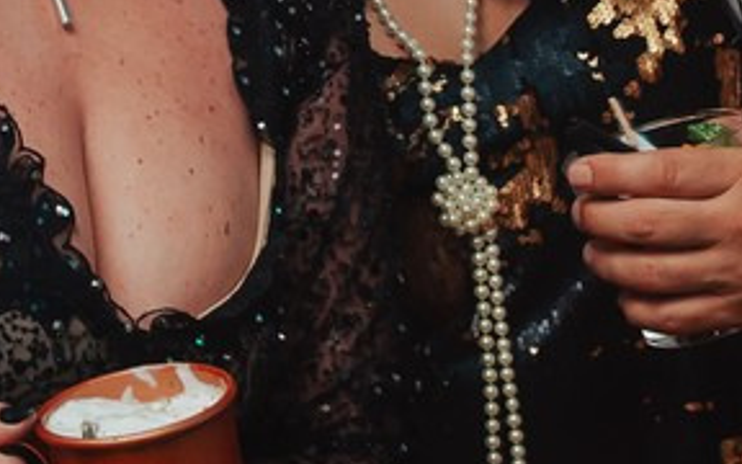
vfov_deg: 9.1
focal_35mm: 143
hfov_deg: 14.6
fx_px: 2892
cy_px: -61
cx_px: 330
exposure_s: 1/60
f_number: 2.8
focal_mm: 18
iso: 500
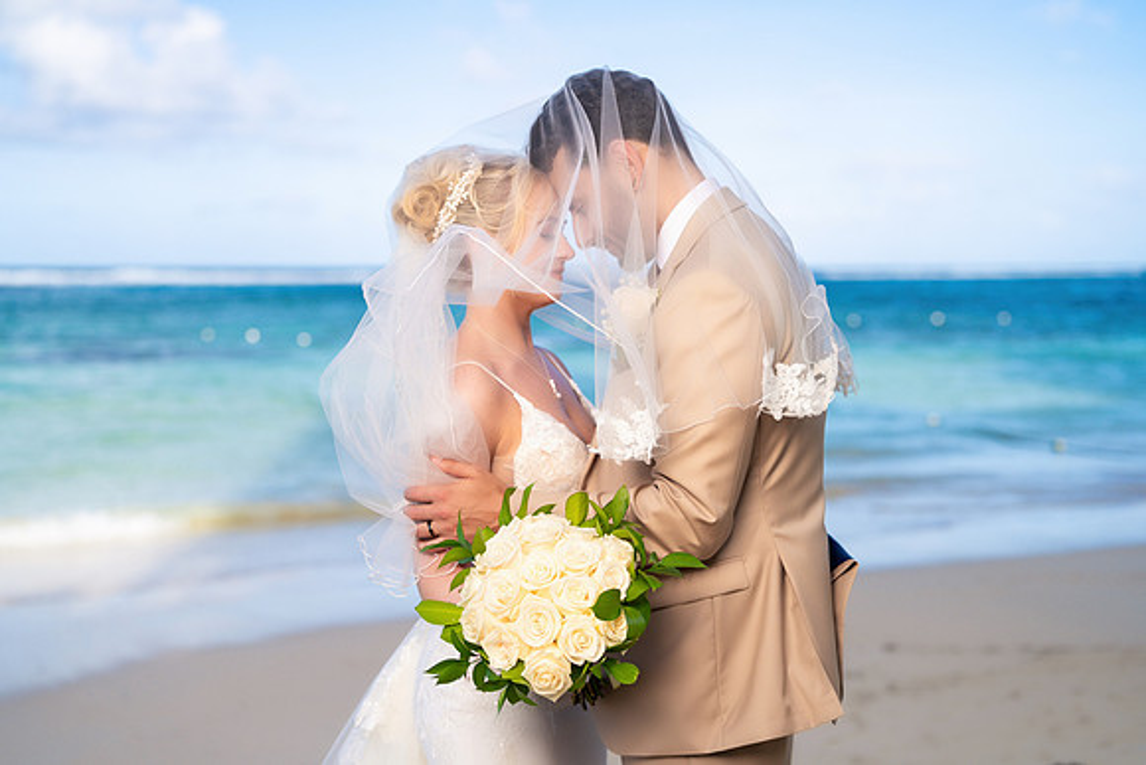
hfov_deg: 39.6
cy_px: 382
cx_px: 573
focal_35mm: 50
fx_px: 1592
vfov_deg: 27.0
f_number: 2.5
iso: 160
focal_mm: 50
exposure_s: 1/2000
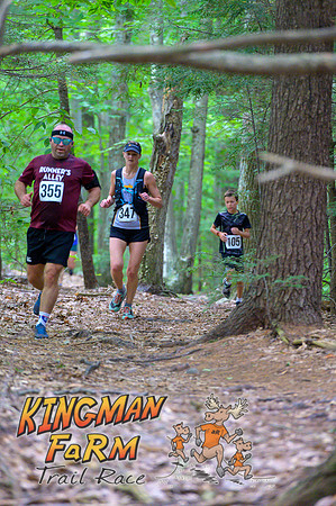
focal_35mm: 200
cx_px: 168
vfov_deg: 10.3
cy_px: 253
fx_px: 2806
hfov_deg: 6.9
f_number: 4
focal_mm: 200
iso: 8000
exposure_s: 1/200
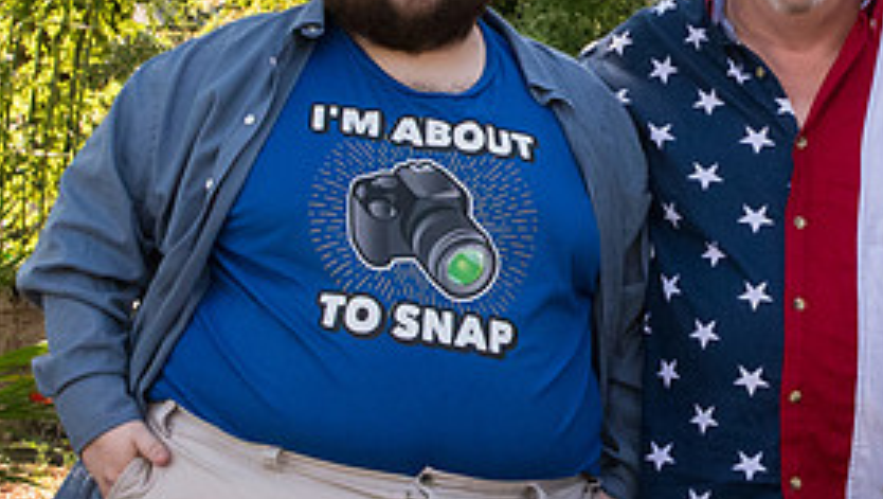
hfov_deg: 16.6
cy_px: 134
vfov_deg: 9.5
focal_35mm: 128
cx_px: 681
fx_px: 3000
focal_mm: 24
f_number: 9
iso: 1600
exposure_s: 1/320
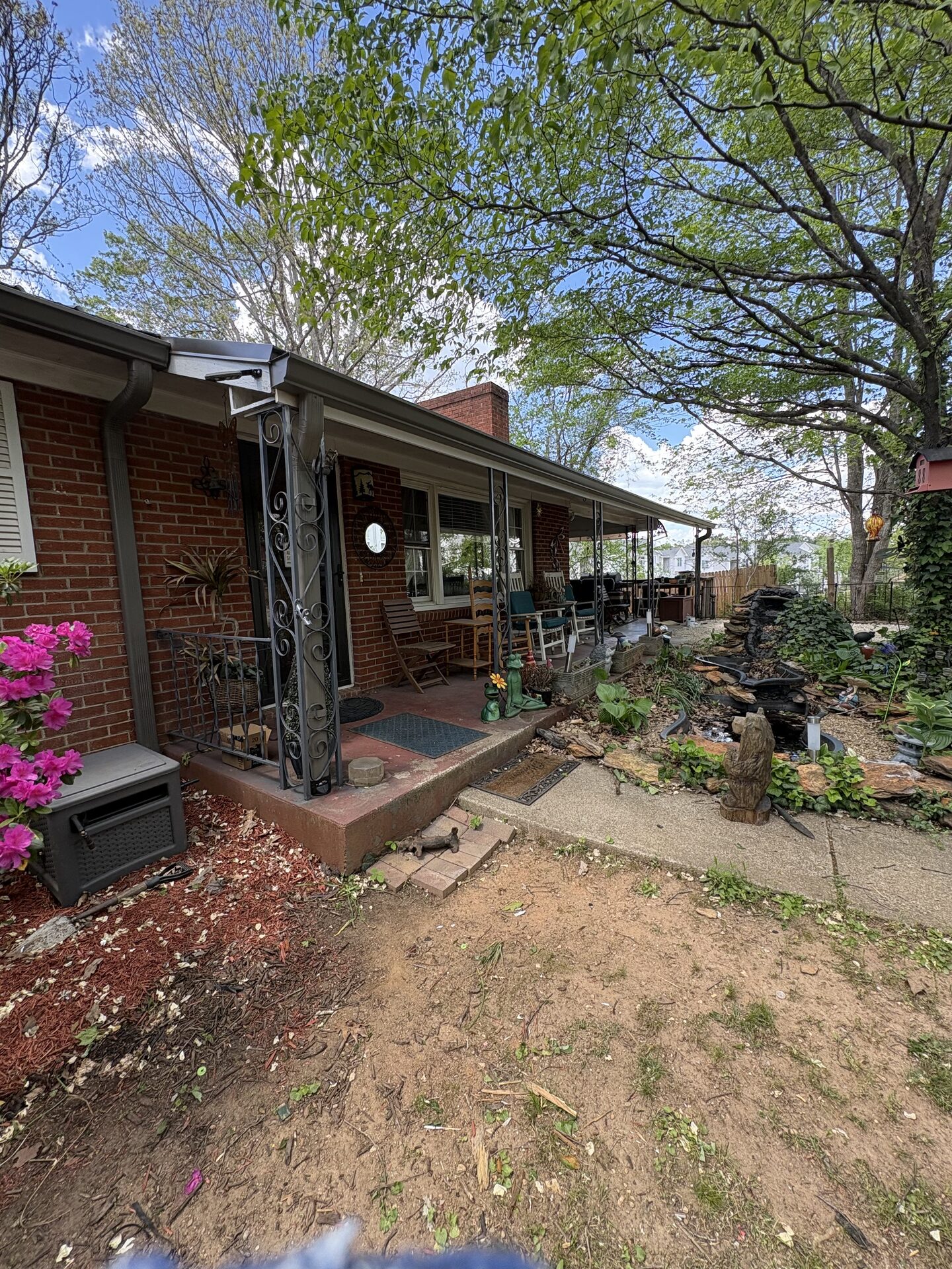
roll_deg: +1.8
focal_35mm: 14
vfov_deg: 102.1
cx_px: 476
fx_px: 513
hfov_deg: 85.7
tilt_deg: -4.3
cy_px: 634
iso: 64
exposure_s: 1/166
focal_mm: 2.22
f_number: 2.2
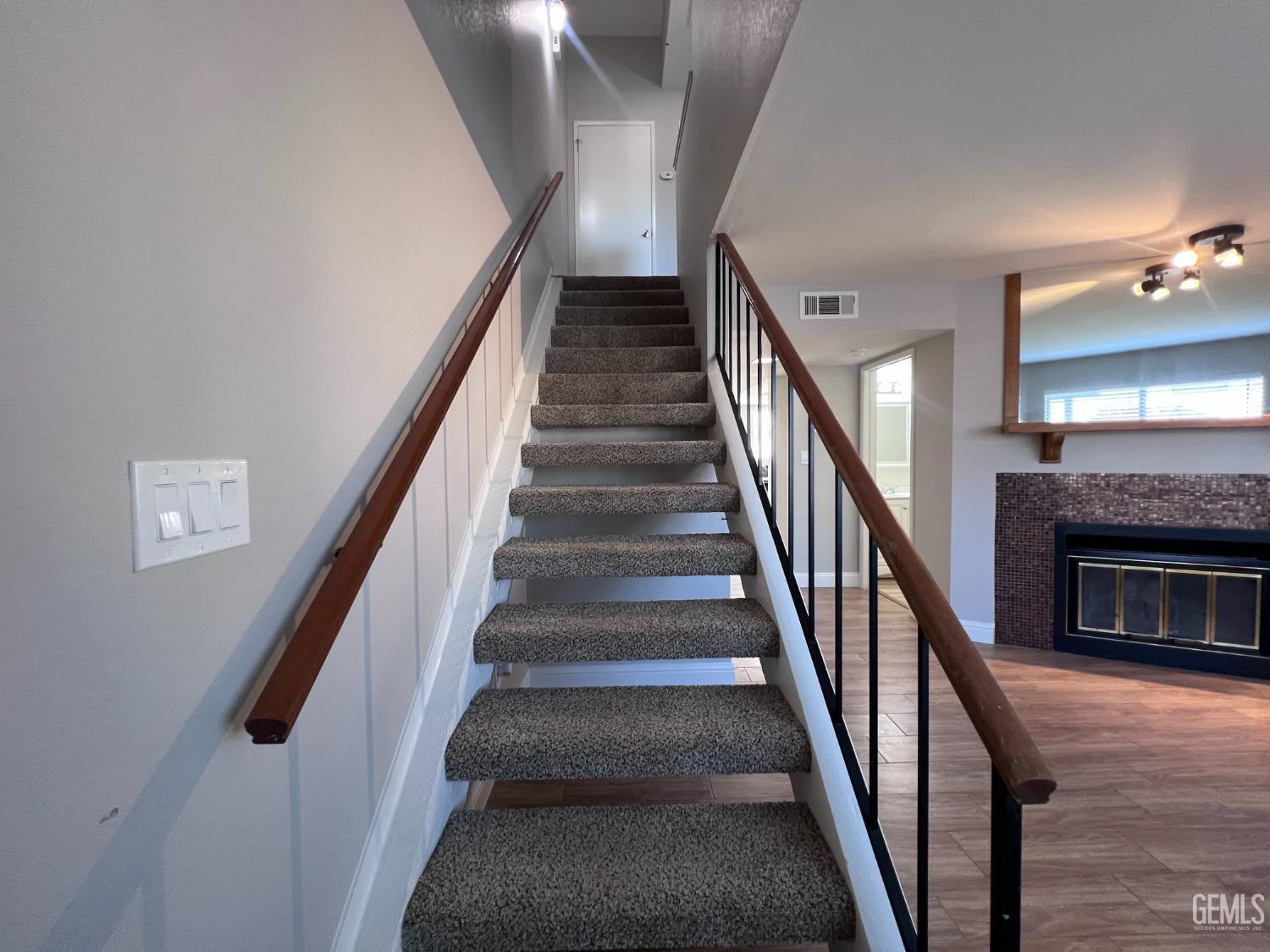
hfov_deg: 106.2
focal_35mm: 13
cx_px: 635
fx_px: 477
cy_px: 476
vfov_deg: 89.9
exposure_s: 1/60
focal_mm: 1.57
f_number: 1.8
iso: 200
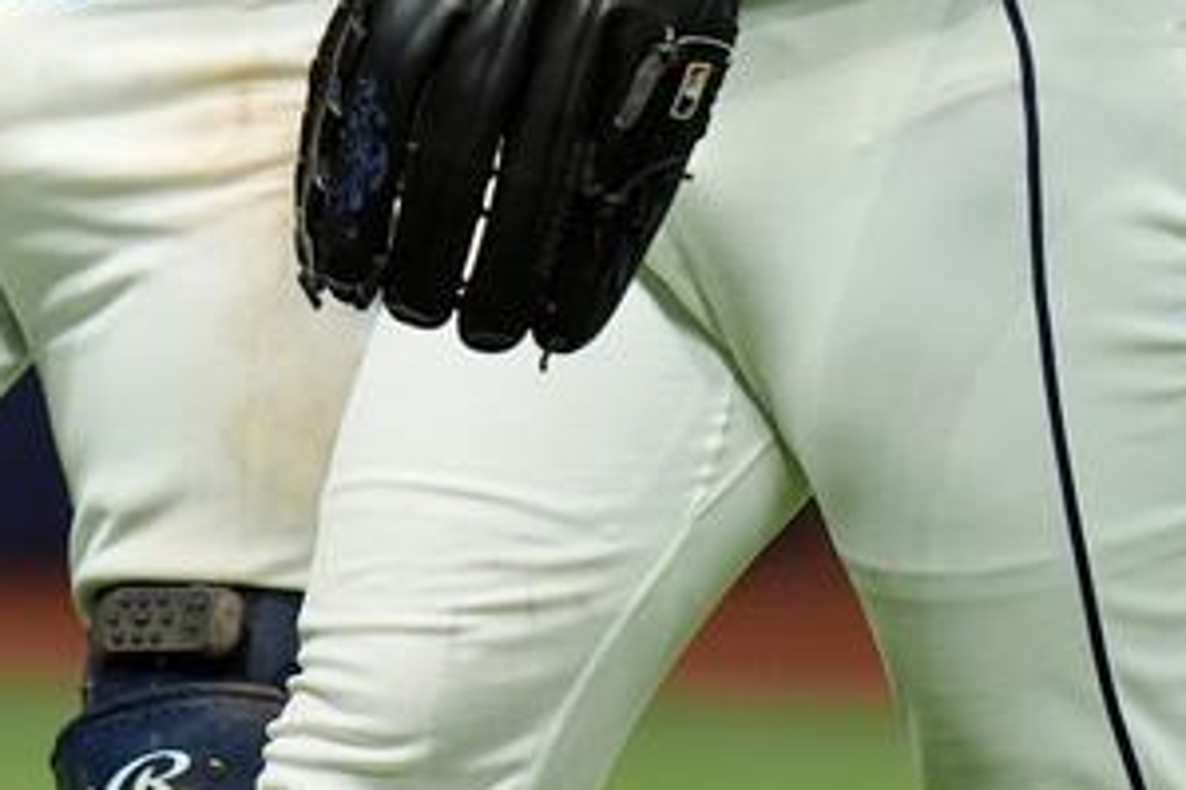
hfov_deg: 1.5
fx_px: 45140
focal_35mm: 1371
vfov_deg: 1.0
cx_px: 532
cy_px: -439
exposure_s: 1/1250
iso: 3200
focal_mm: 400
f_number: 3.5
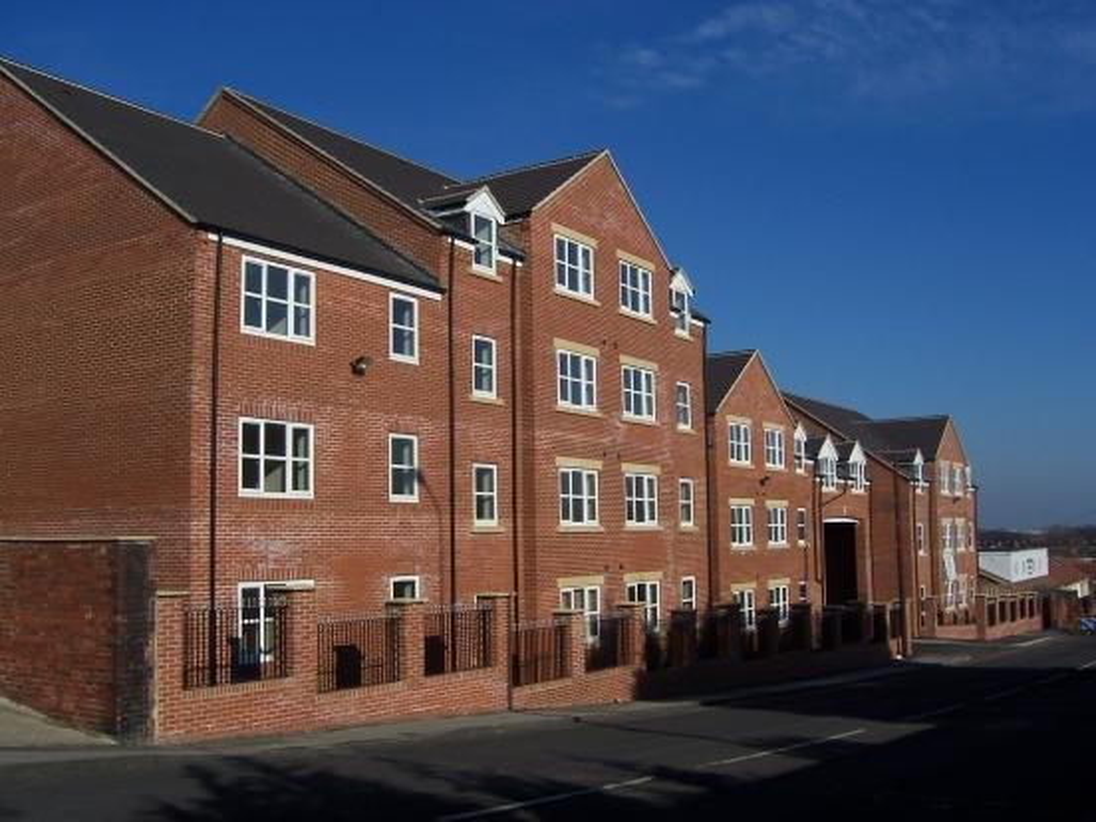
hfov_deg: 51.4
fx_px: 1140
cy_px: 411
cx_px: 548
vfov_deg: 39.7
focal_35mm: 36
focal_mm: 6
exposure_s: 1/1000
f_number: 4.8
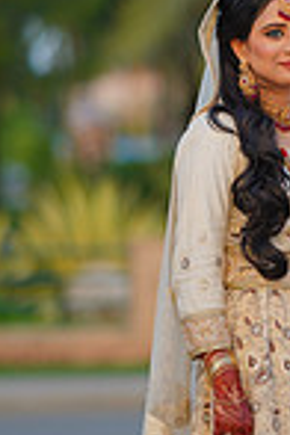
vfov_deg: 6.1
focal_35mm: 335
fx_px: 4048
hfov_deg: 4.1
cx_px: 398
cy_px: 109
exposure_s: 1/400
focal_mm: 85
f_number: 1.4
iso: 50
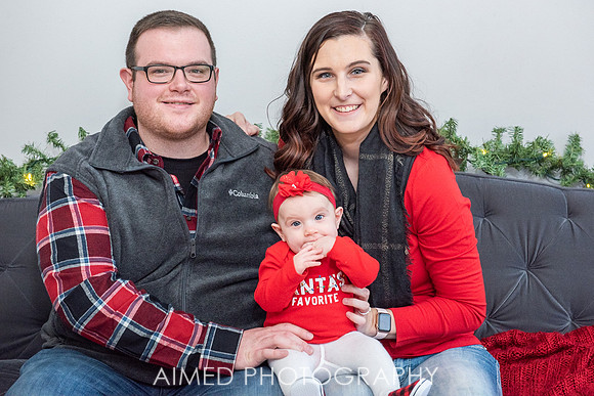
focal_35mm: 73
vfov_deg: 18.6
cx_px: 311
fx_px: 1210
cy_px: 189
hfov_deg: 27.6
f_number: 5.6
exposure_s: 1/250
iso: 1250
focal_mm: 70
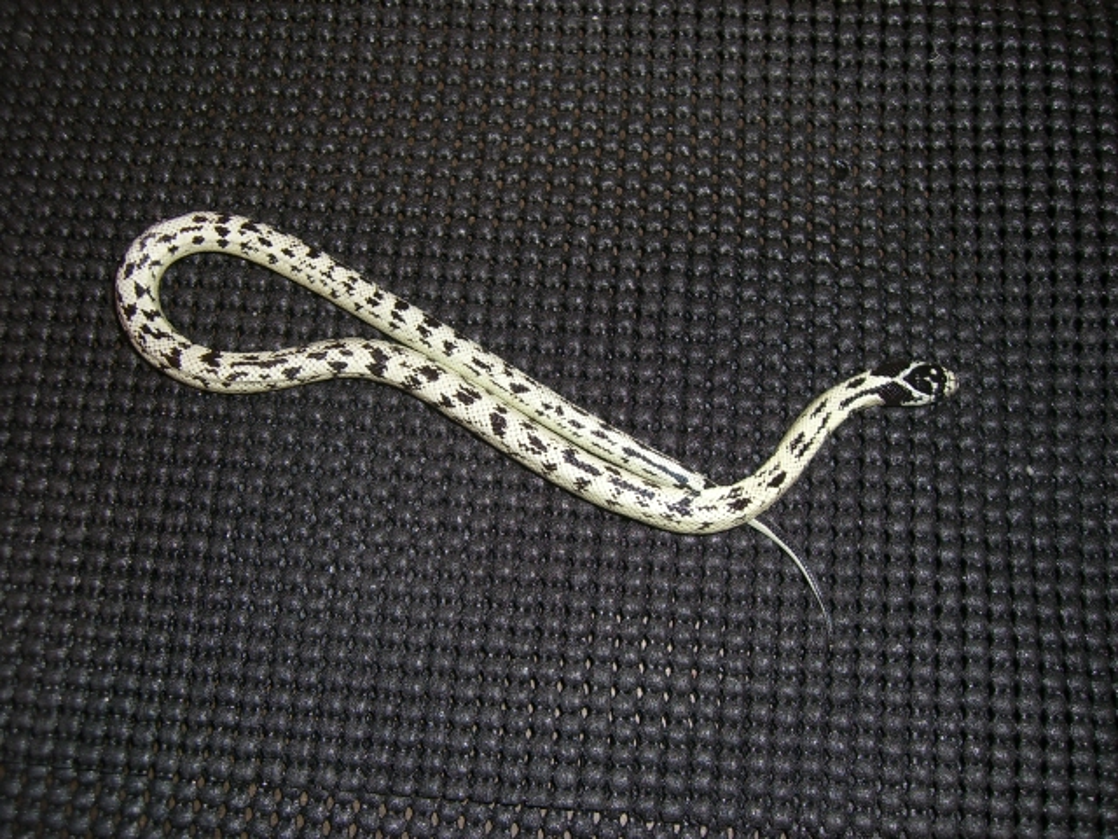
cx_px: 559
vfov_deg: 37.7
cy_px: 420
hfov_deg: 49.0
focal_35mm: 38
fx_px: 1227
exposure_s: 1/60
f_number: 2.7
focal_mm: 6.2
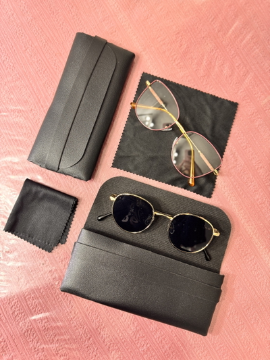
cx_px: 135
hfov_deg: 56.8
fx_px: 249
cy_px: 180
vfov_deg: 71.6
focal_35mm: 24
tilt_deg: -83.3
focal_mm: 6.76
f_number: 1.78
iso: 160
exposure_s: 1/100
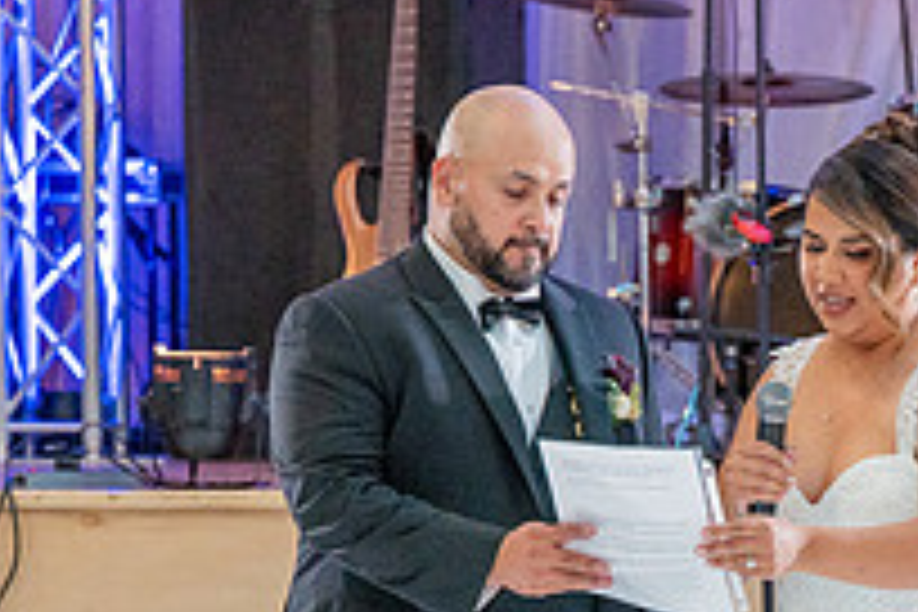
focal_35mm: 199
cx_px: 693
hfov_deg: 10.3
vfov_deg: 6.8
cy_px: 772
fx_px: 5074
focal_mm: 70
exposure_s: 1/200
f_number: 3.2
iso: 1600
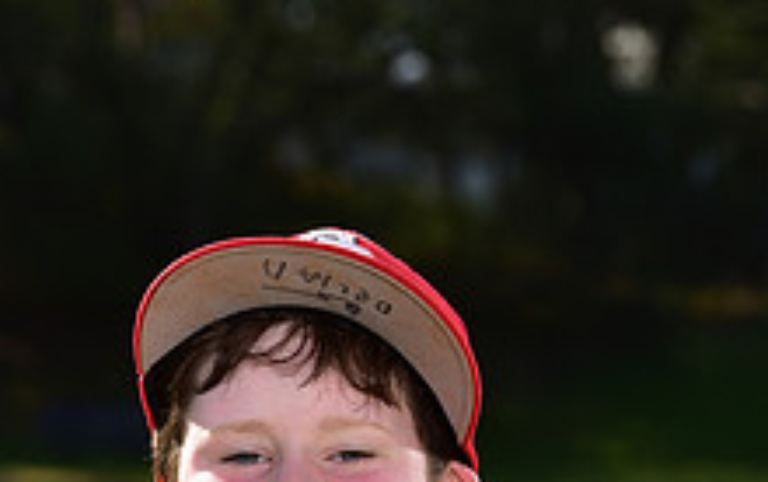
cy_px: 849
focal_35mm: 295
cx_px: 288
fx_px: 6181
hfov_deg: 7.1
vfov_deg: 4.4
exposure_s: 1/250
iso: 80
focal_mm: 110
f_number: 7.1
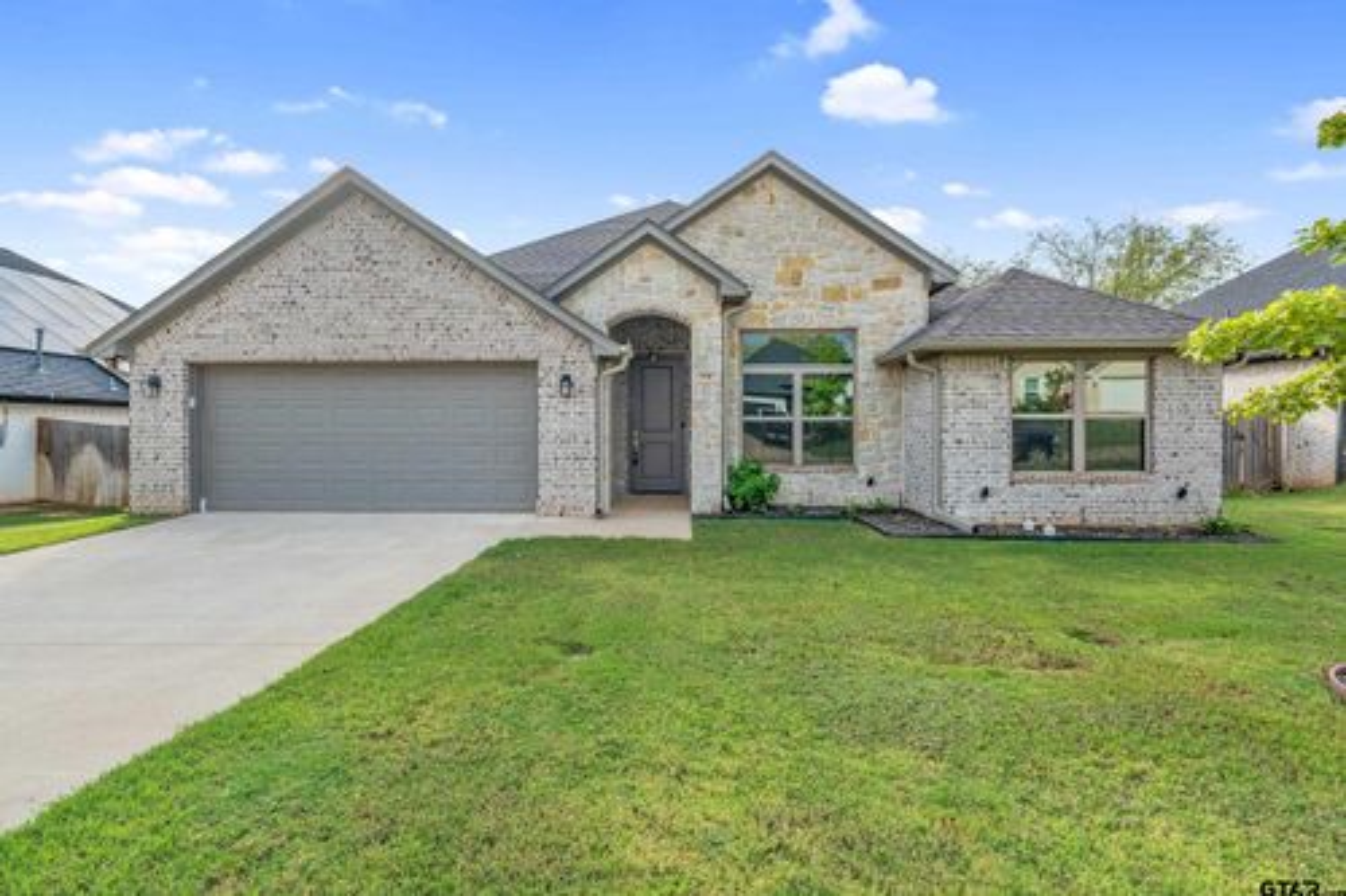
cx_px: 673
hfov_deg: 93.3
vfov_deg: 70.4
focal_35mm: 17
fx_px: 635
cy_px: 448
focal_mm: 17
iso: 800
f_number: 8
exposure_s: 1/400
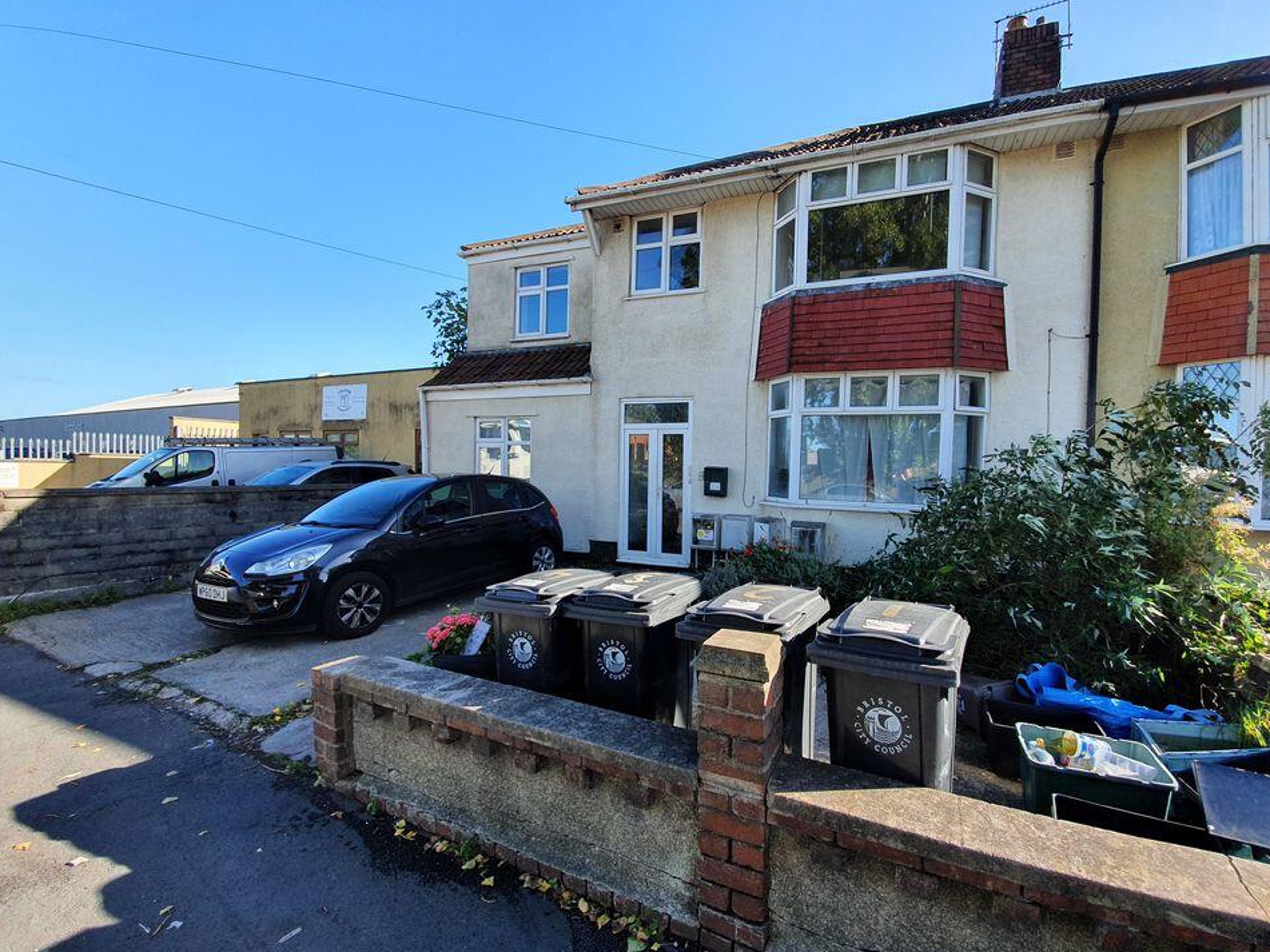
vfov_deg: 85.6
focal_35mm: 14
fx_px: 514
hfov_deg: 102.0
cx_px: 670
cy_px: 499
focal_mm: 1.8
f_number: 2.2
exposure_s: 1/413
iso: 50
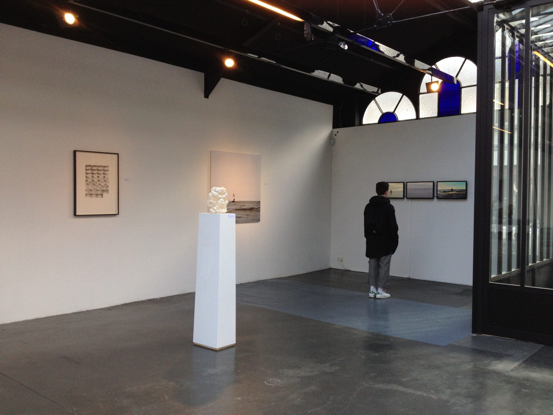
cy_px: 208
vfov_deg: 40.7
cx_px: 276
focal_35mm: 35
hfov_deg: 52.6
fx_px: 559
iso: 80
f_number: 2.4
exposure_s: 1/120
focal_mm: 4.28
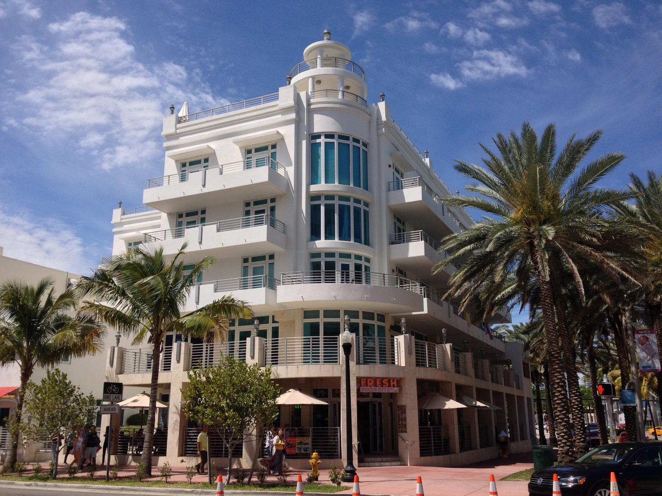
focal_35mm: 35
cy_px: 248
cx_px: 331
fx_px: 669
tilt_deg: +12.2
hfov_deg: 52.6
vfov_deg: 40.7
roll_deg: +0.6
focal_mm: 4.28
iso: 50
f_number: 2.4
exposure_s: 1/2208
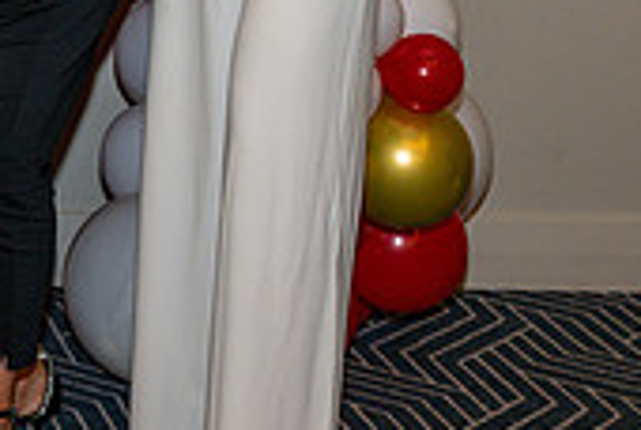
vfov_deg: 11.3
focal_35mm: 117
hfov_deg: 16.1
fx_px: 2087
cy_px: -230
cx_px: -298
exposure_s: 1/125
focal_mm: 28
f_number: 3.5
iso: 500
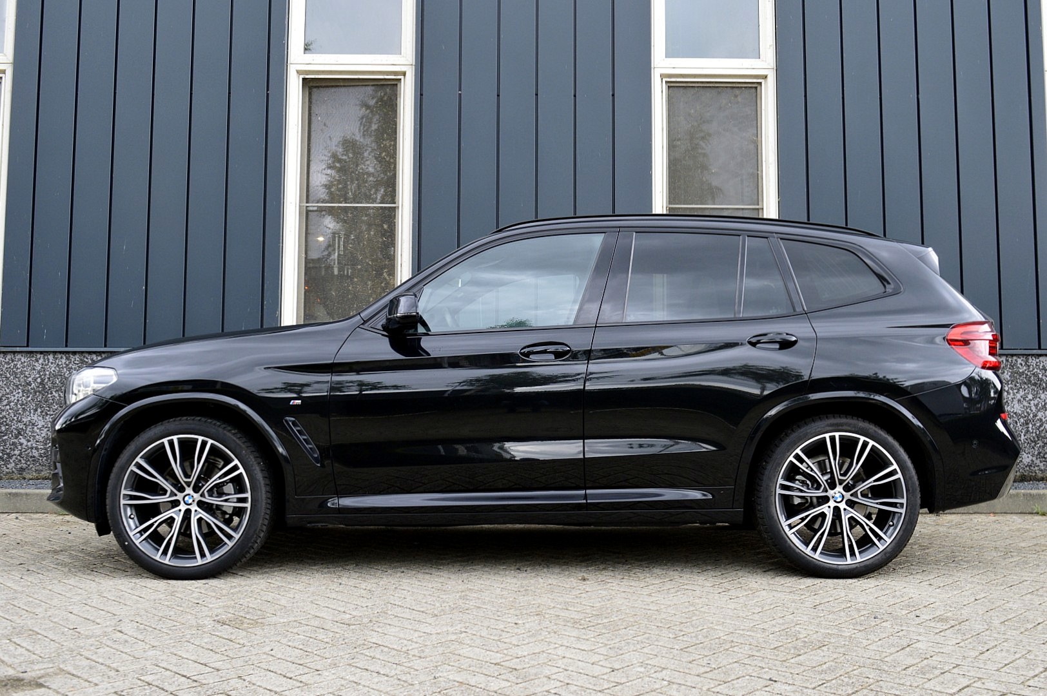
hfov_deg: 55.1
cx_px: 524
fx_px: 1003
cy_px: 348
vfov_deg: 38.3
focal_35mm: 34
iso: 640
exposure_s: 1/60
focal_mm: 23
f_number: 8
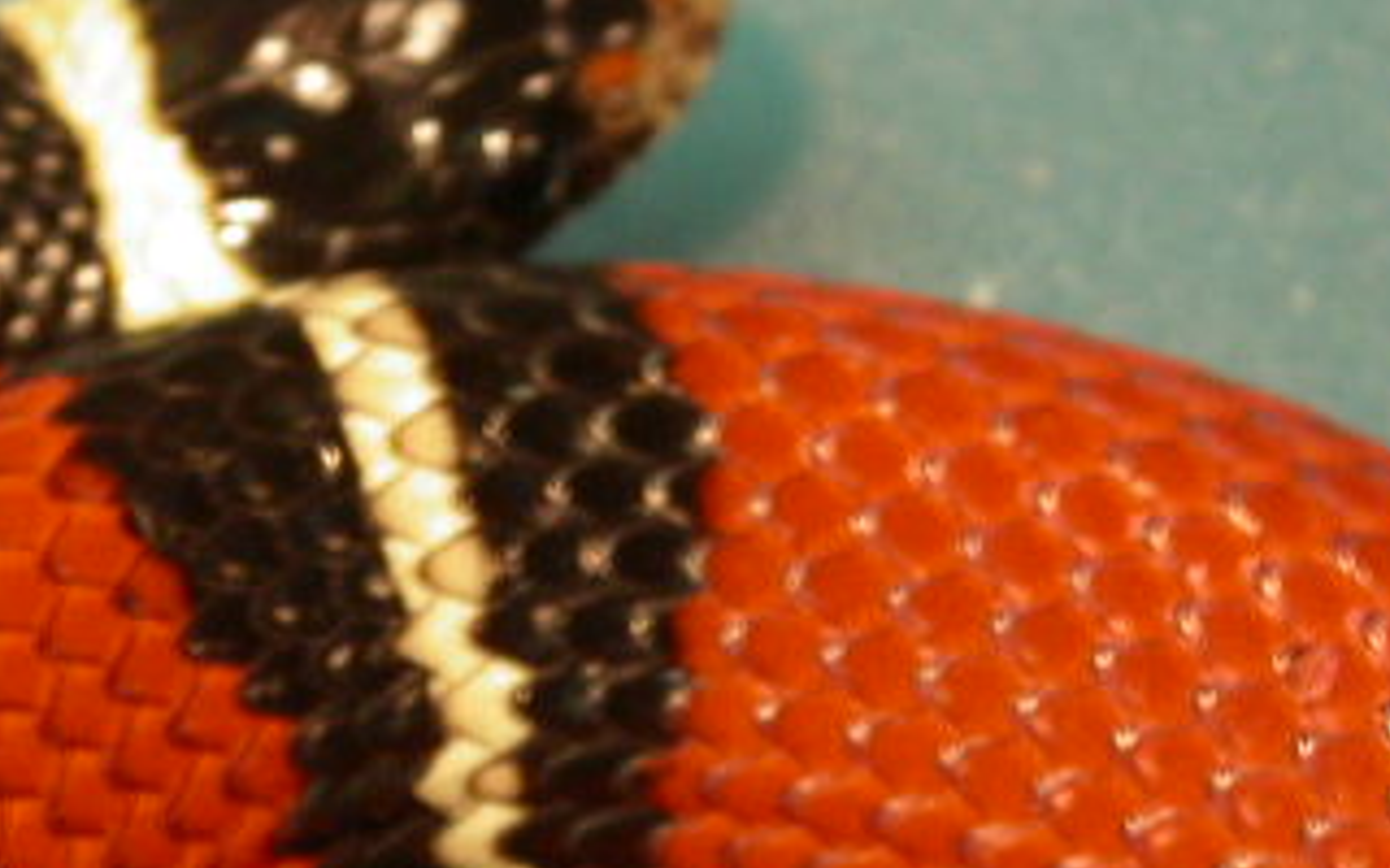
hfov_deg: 8.6
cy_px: 690
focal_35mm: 242
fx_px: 9167
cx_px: 204
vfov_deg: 5.4
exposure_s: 1/15
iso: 200
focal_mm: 23.4
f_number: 4.7
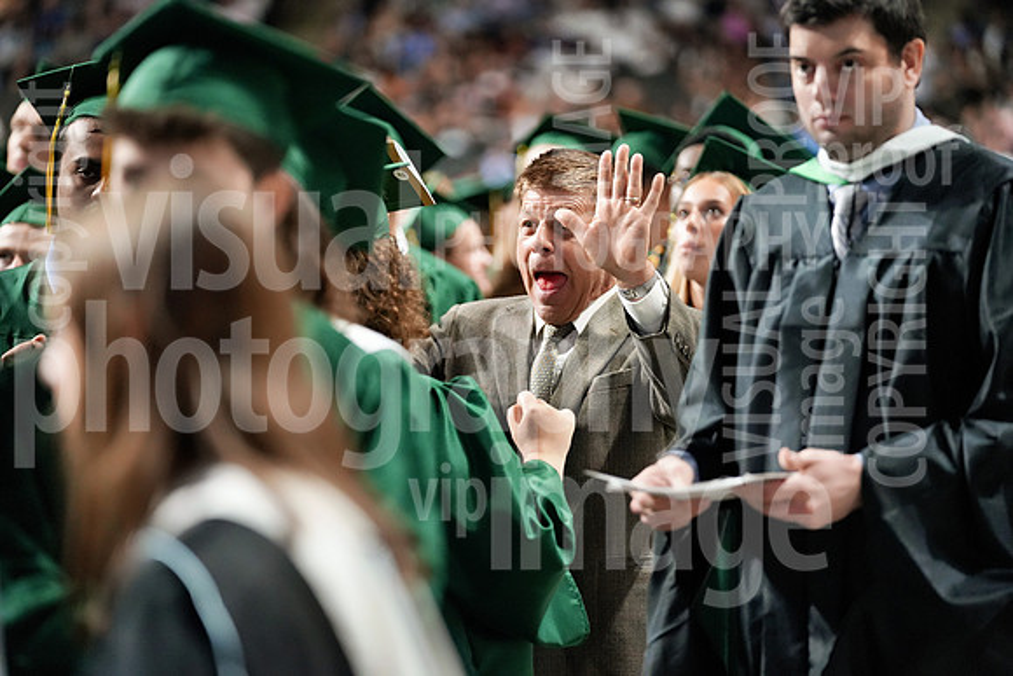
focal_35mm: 158
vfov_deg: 8.7
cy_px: 338
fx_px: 4447
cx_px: 506
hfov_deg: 13.0
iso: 6400
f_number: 2.8
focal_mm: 158
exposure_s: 1/250
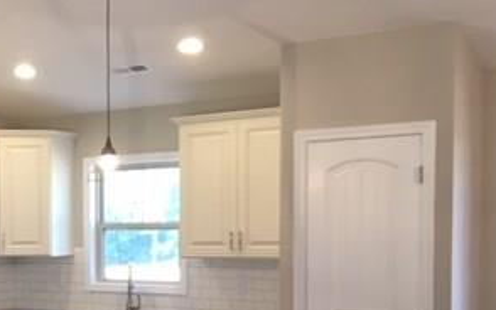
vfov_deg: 19.2
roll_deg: +0.8
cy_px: 268
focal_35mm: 67
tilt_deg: -0.8
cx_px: -20
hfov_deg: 28.4
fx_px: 906
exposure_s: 1/30
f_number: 2.2
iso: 64
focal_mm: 4.15
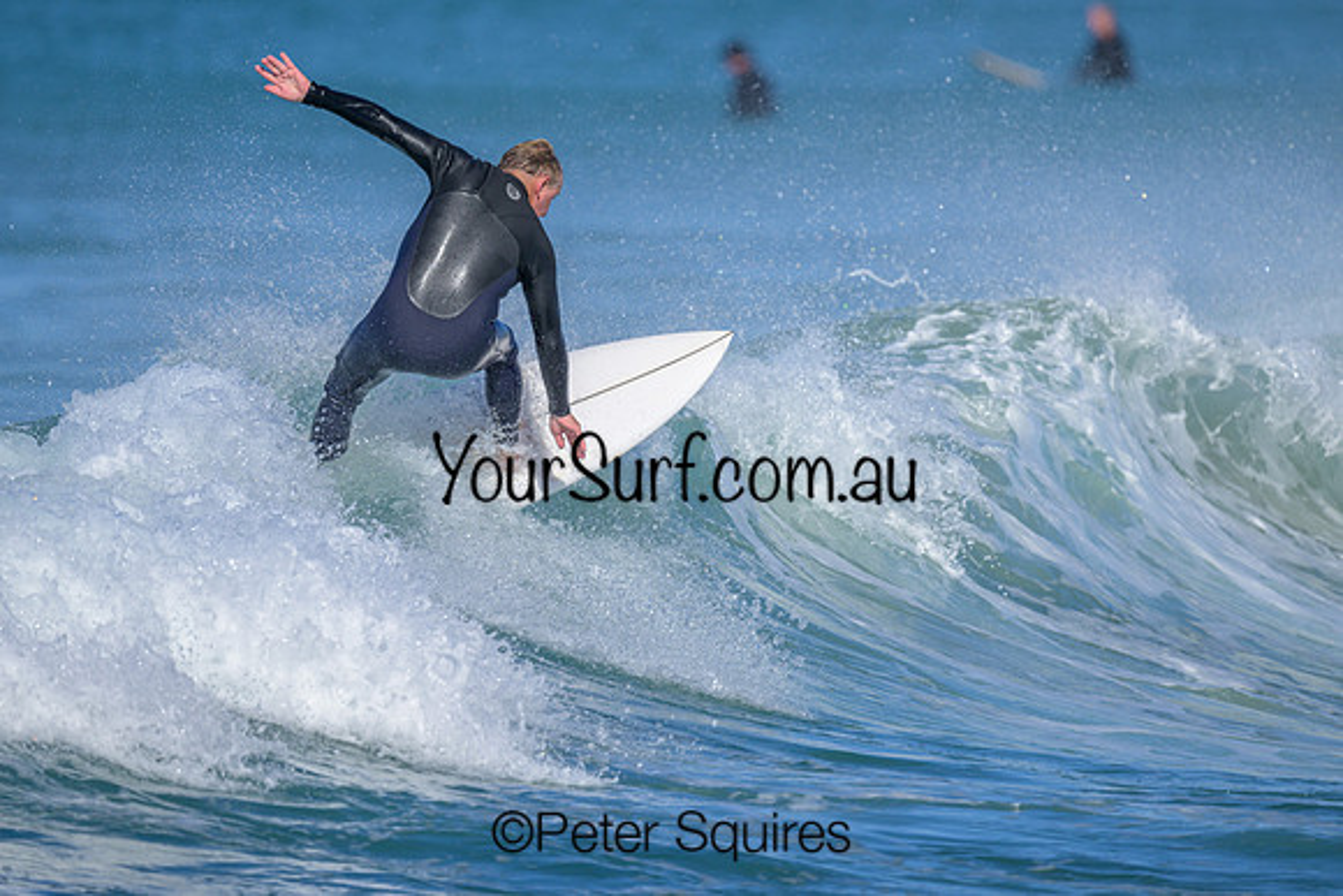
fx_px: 30193
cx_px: 679
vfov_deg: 1.7
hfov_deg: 2.5
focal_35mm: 809
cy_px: 453
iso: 250
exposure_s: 1/2000
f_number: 6.3
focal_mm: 800
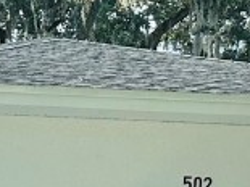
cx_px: -315
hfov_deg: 10.9
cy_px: 400
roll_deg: -1.5
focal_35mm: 159
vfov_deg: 8.7
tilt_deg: -6.0
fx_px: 1147
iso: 80
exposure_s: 1/1374
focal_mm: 6.86
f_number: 1.78
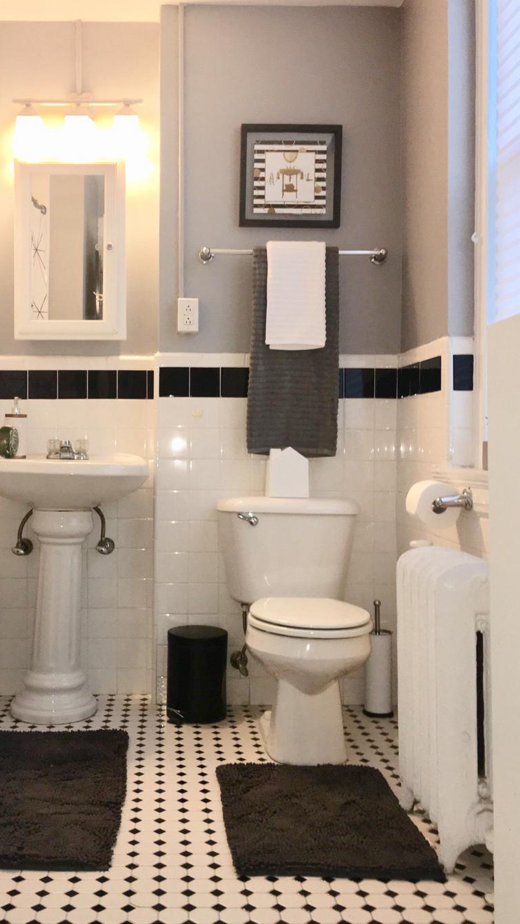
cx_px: 161
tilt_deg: +2.3
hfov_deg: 32.5
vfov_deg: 55.3
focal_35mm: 36
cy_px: 462
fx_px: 883
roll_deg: +0.3
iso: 40
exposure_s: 1/30
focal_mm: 4.15
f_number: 2.2
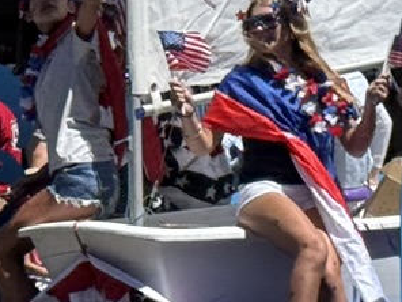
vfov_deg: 4.5
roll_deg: -0.2
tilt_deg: +0.7
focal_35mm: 332
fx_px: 3856
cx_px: 14
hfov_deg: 6.0
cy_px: 30
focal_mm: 6.76
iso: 64
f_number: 1.78
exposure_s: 1/6536
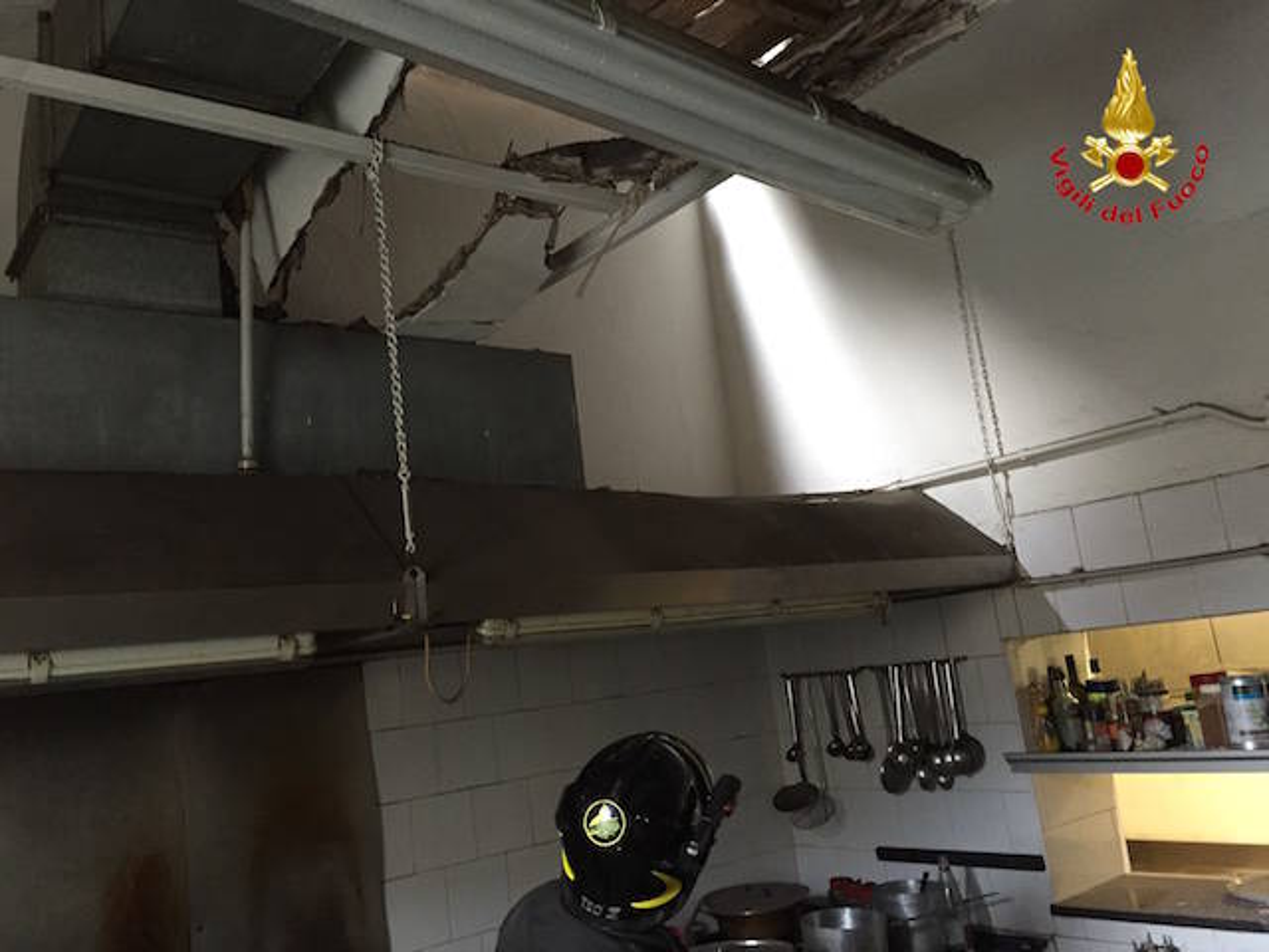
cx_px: 634
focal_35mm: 29
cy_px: 476
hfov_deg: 61.7
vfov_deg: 48.2
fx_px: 1063
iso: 250
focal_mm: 4.15
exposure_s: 1/20
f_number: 2.2
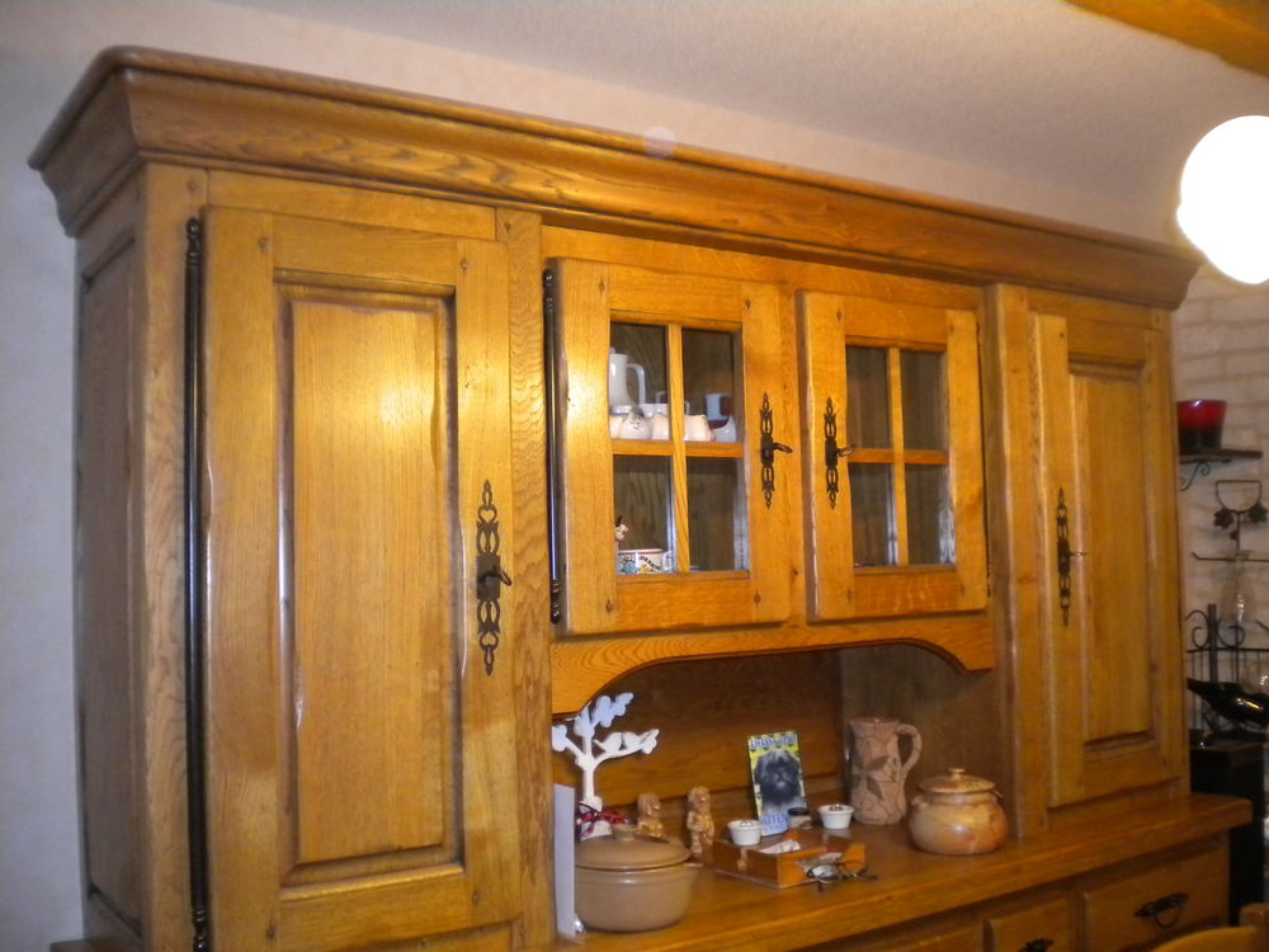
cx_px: 634
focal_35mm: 35
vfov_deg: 40.7
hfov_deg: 52.6
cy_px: 476
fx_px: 1283
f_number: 3.1
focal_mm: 6.3
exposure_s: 1/30
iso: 400
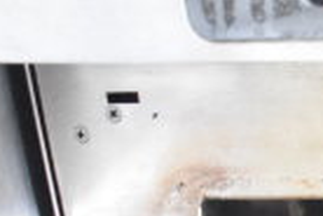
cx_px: 660
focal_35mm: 159
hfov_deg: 11.5
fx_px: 1426
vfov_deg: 8.5
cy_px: 288
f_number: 3.8
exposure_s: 1/50
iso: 6400
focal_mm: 24
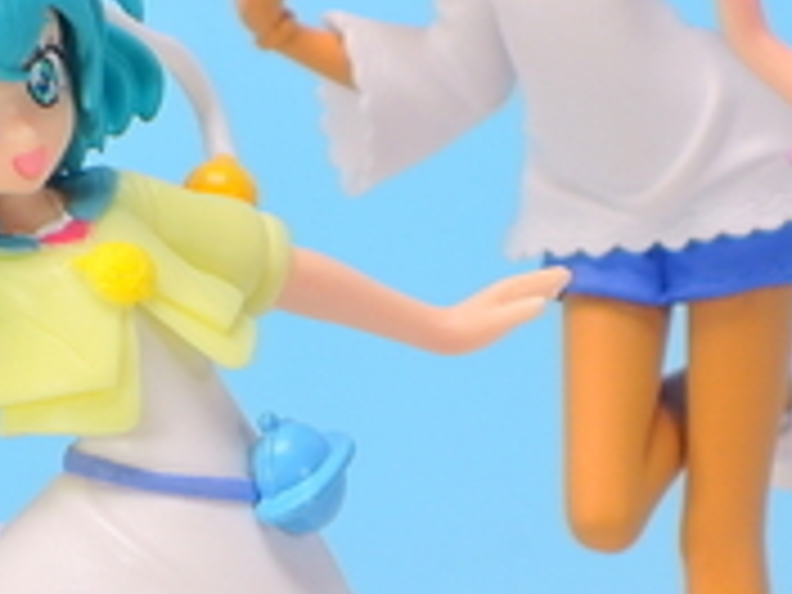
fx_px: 9358
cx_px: 346
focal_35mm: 409
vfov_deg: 3.6
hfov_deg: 4.8
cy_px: 518
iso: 80
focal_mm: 25.5
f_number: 5.6
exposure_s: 1/1.6
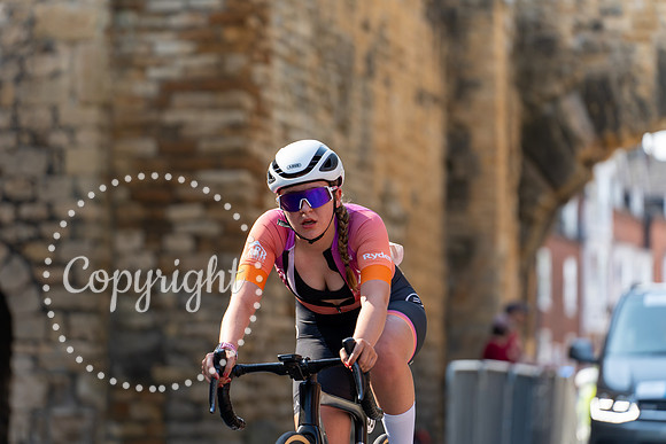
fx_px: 3109
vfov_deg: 8.2
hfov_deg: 12.2
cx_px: 333
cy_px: 222
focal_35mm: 168
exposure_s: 1/640
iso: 200
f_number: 3.5
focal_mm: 168
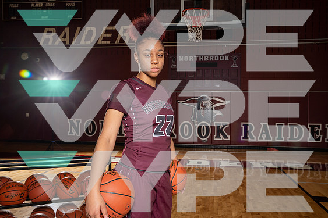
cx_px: 167
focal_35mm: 34
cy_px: 111
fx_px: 310
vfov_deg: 38.9
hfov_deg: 55.8
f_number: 8
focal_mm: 33
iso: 500
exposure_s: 1/250
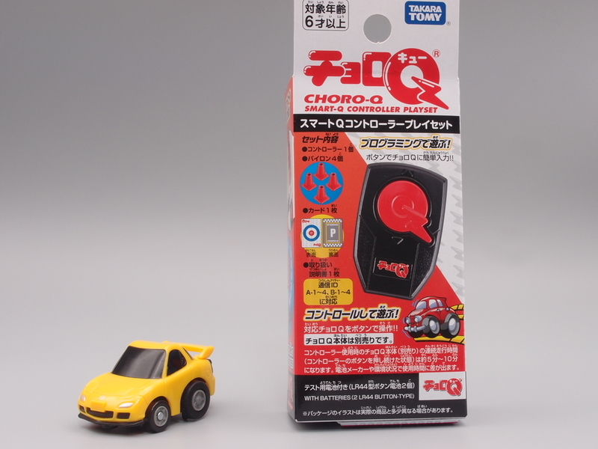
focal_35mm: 50
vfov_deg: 29.1
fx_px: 864
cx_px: 299
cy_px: 224
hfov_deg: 38.2
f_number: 8
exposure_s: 1/4
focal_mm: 10.83
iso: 100
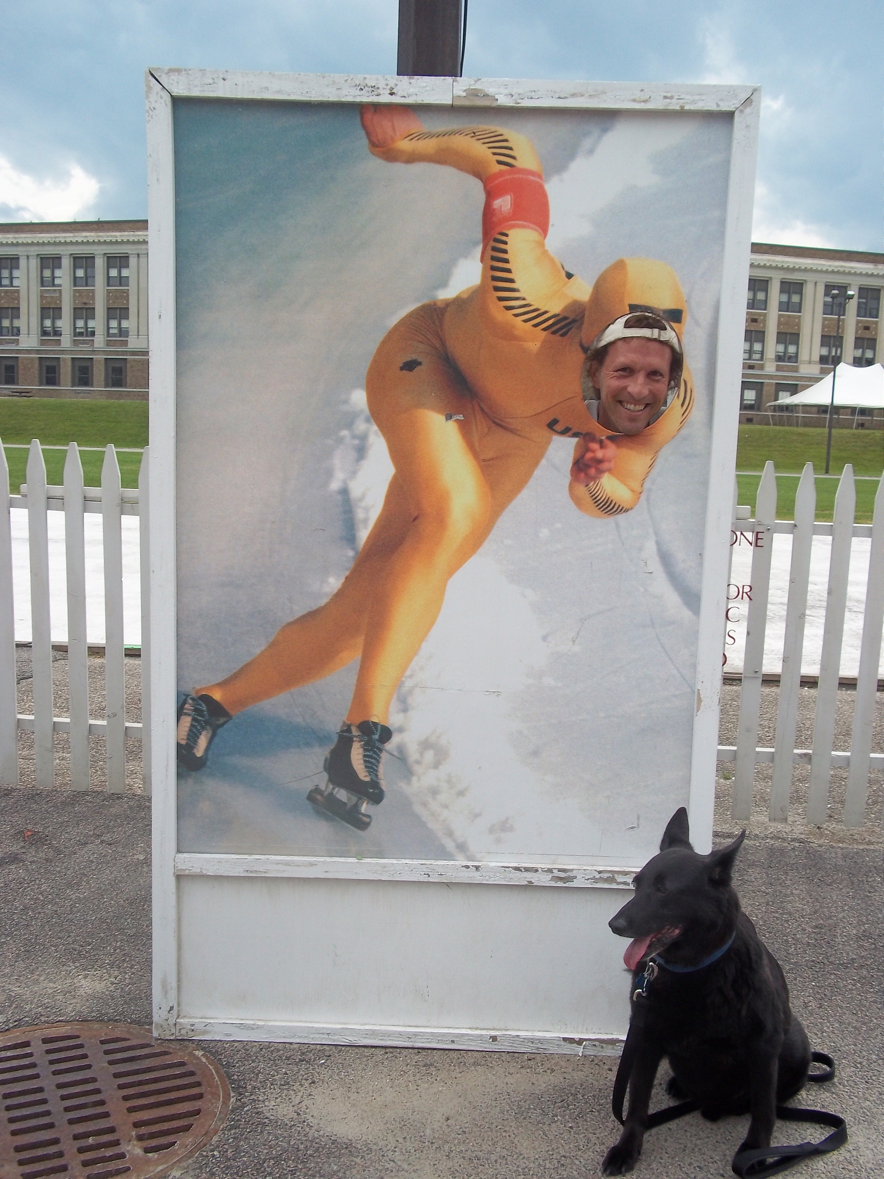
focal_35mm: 36
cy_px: 590
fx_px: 1226
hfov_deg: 39.7
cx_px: 442
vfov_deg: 51.4
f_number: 8
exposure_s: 1/125
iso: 80
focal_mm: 6.5
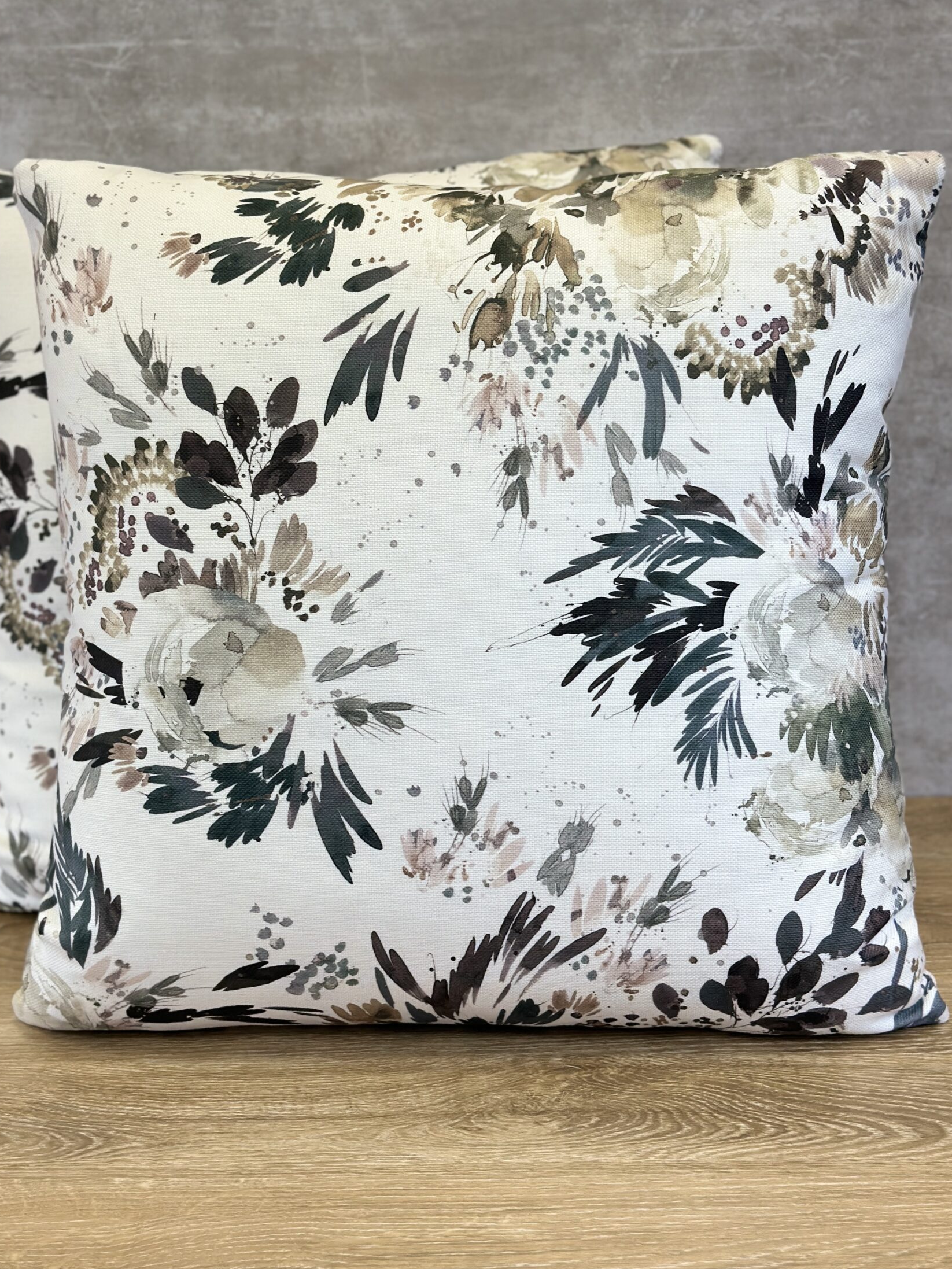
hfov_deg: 26.1
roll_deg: +1.8
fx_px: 2053
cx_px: 436
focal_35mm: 56
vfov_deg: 34.3
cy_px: 544
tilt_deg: -13.5
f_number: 1.78
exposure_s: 1/214
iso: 80
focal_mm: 6.86
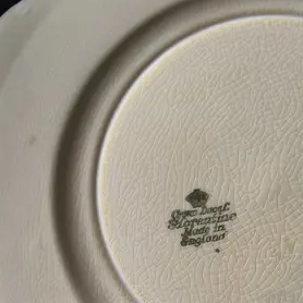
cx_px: 148
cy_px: 492
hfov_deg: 19.7
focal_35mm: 88
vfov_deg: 17.2
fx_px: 871
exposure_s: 1/100
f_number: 2
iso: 40
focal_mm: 2.87
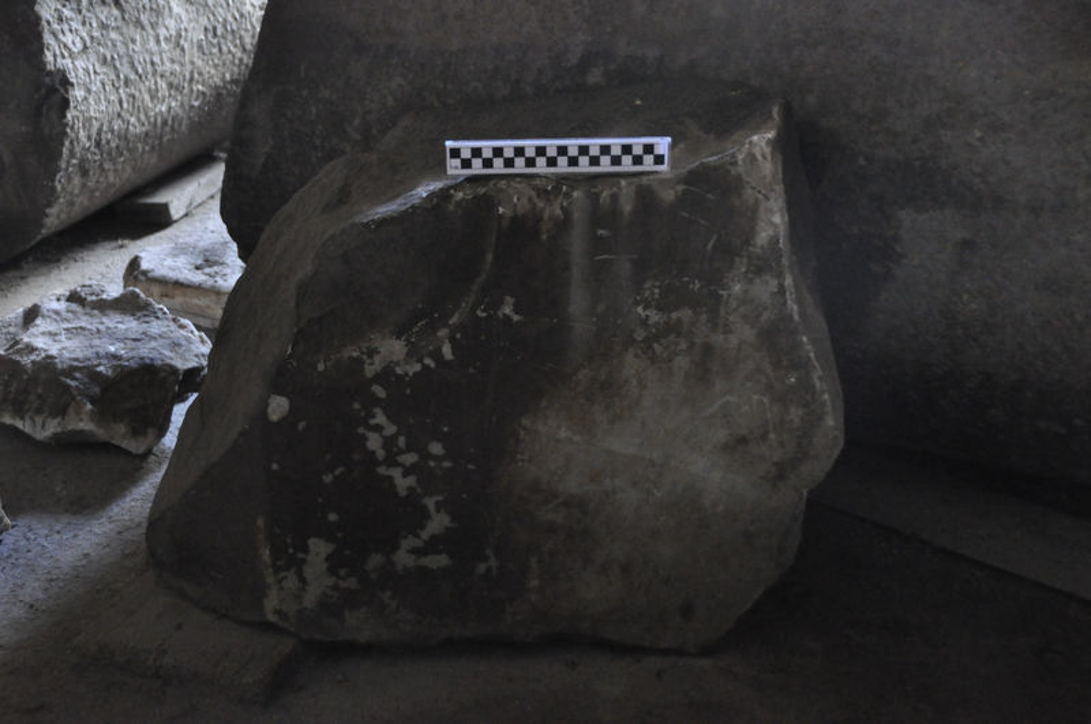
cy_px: 362
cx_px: 546
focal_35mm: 48
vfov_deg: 28.0
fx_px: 1453
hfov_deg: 41.2
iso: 3200
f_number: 4
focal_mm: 32
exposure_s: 1/20
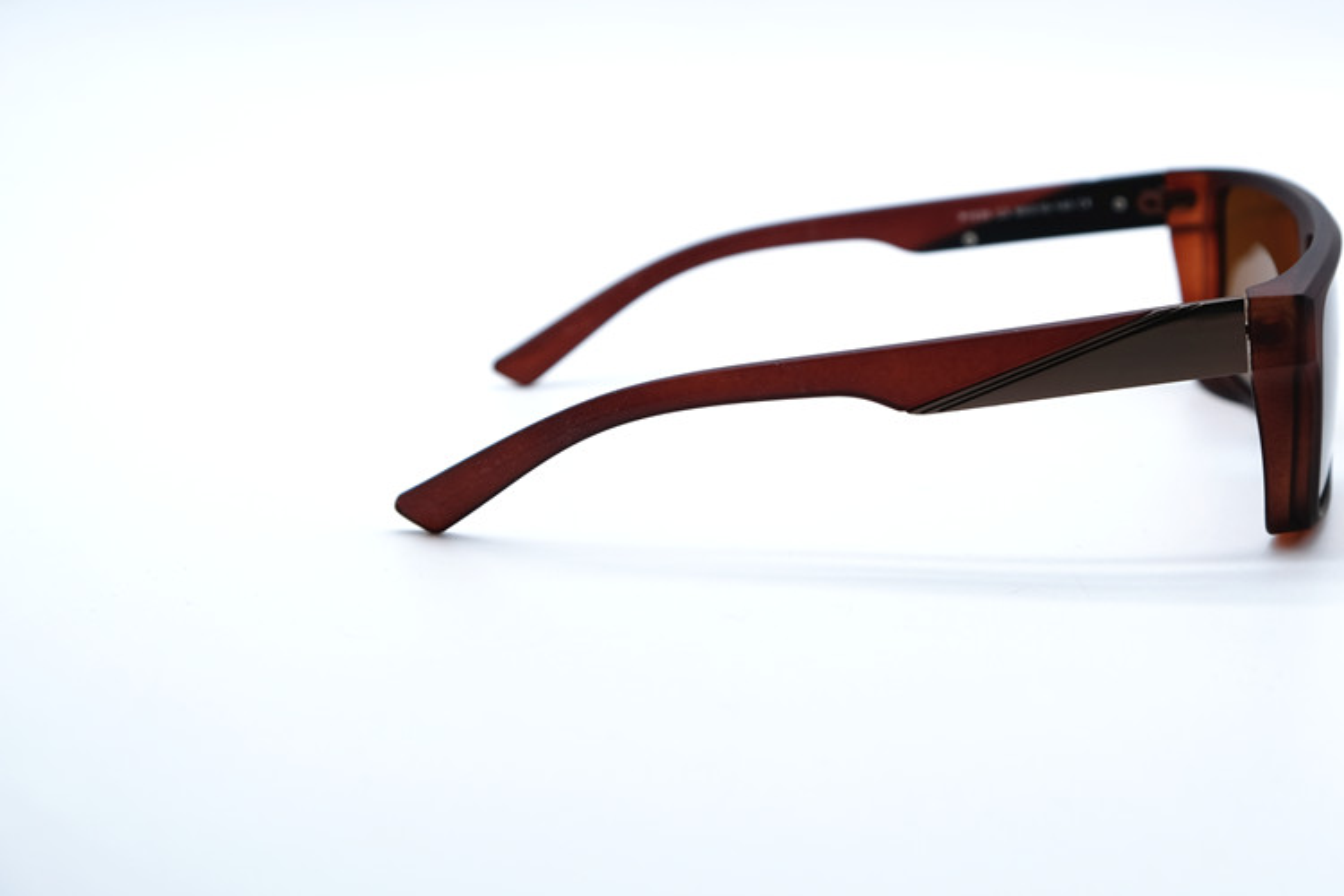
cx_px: 882
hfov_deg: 29.5
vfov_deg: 20.0
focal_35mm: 68
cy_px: 319
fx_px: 2538
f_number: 5
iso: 160
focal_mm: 34.3
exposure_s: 1/240
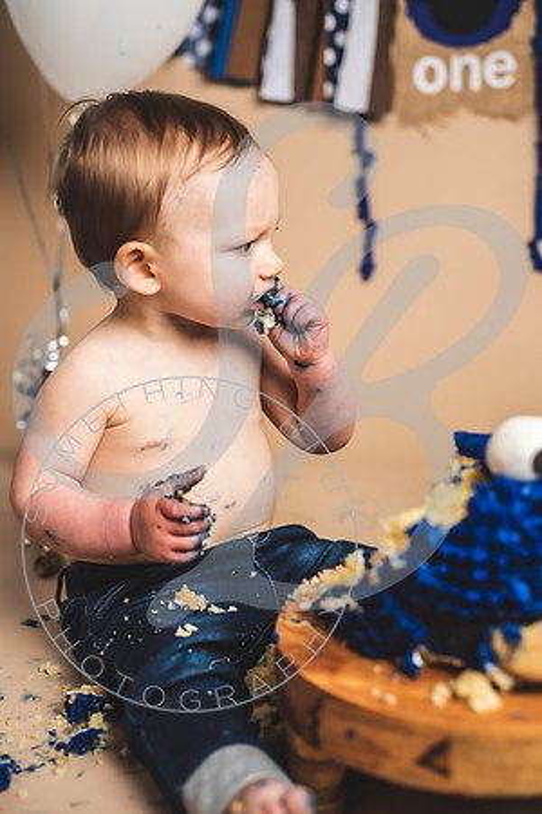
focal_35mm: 50
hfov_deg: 27.0
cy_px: 407
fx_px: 1129
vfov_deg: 39.6
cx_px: 271
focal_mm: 50
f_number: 2.8
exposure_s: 1/125
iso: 200
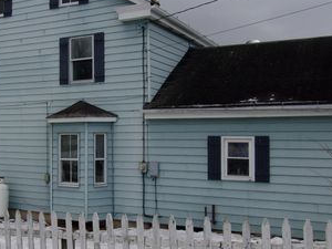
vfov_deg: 32.2
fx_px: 432
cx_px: 136
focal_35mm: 45
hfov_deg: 41.9
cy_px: 120
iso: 80
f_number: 10.4
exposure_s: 1/85
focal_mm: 4.9
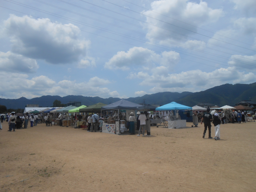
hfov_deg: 67.3
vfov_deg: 53.1
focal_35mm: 26
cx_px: 128
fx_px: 192
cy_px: 96
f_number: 11.5
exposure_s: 1/250
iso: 100
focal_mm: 4.6
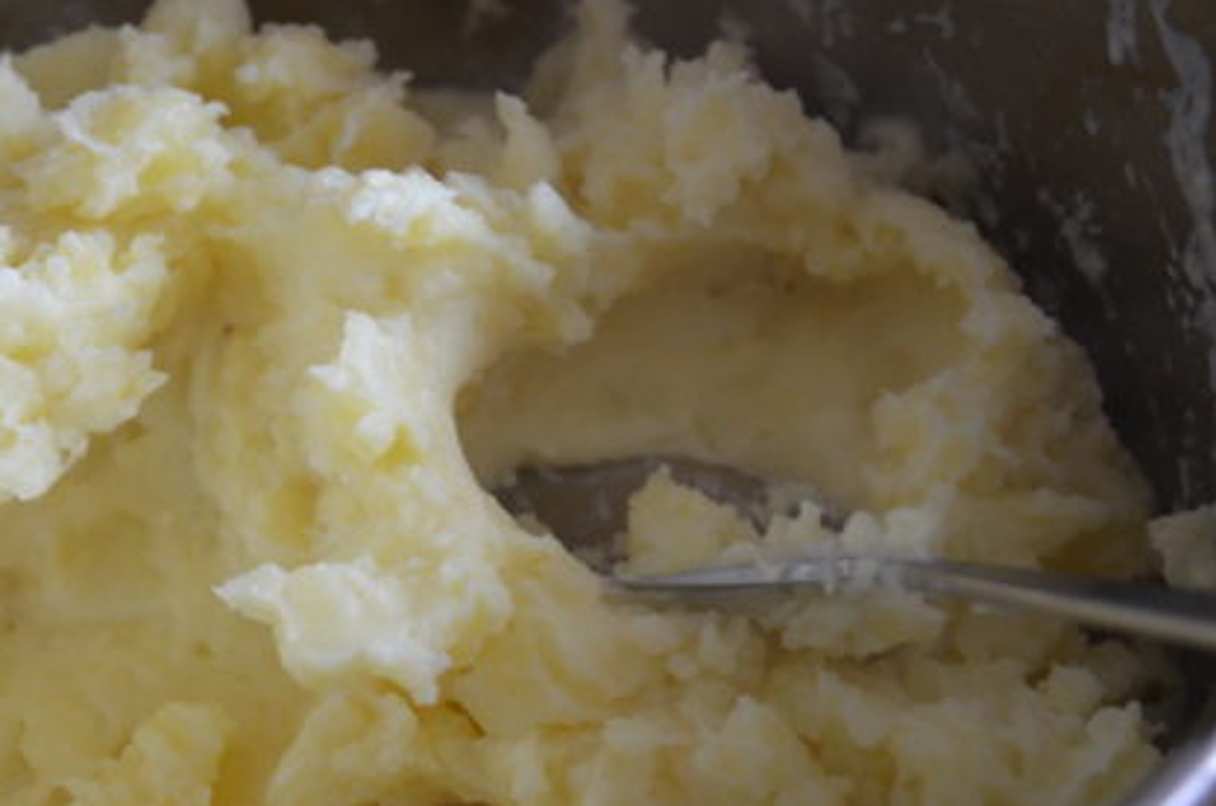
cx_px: 346
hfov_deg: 23.5
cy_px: 463
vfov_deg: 15.8
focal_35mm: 86
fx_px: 2899
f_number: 4.5
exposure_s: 1/30
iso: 1000
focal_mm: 34
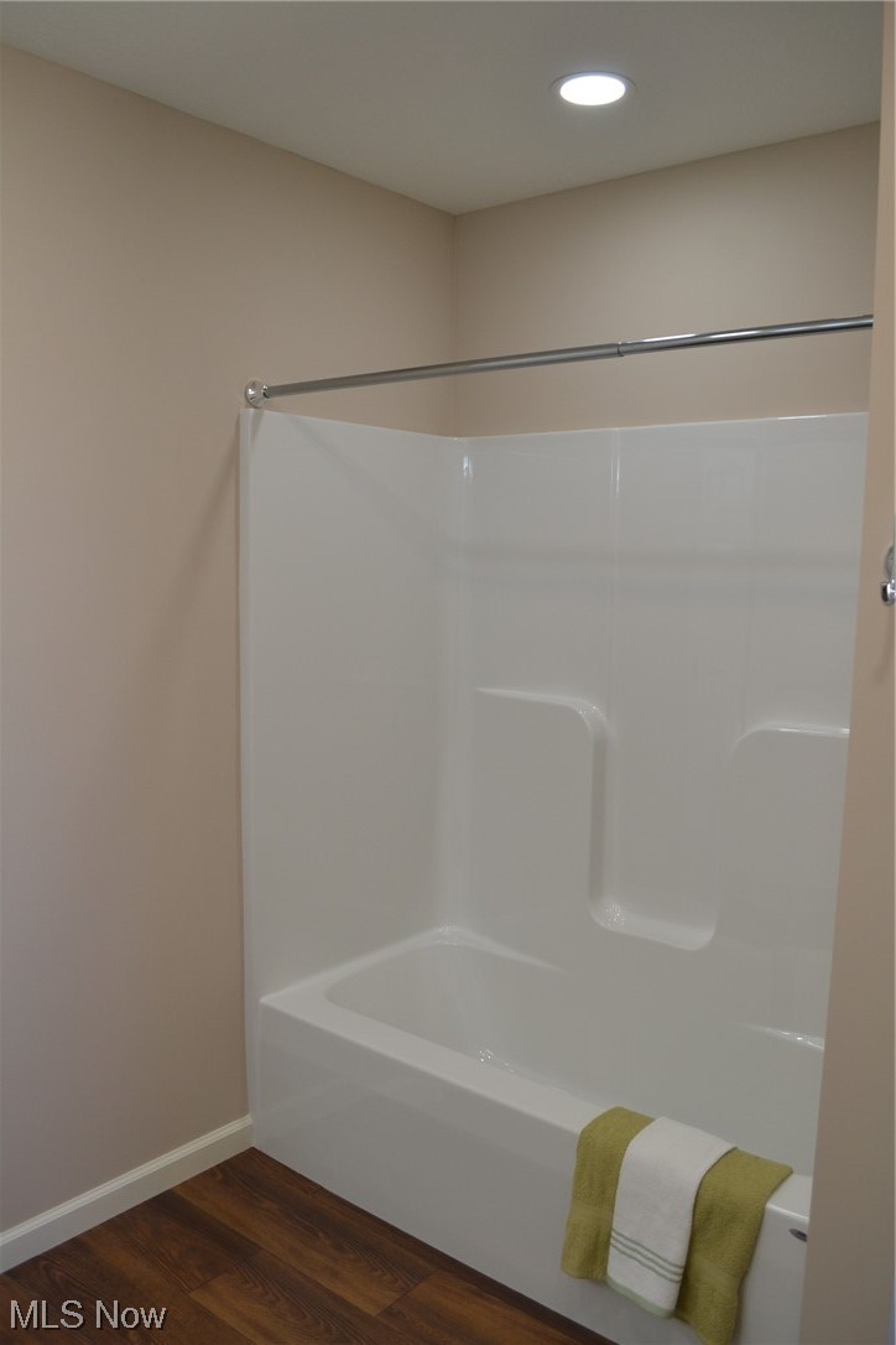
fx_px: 1008
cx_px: 448
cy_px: 672
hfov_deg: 47.9
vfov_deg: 67.4
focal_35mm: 27
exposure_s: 1/100
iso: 400
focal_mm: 18
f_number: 5
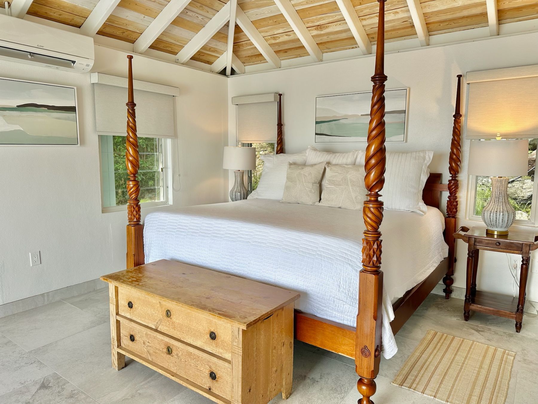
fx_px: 373
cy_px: 202
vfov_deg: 56.8
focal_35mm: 24
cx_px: 269
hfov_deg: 71.6
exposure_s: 1/224
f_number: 1.78
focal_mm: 6.86
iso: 64
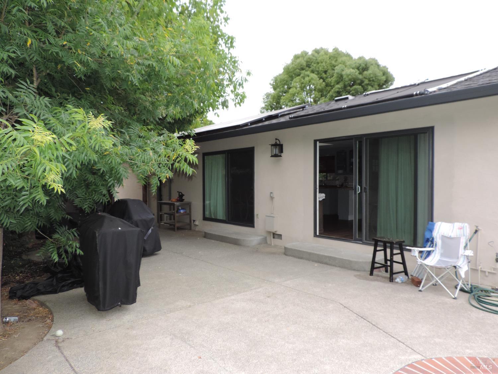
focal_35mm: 24
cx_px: 249
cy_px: 187
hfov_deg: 71.6
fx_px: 345
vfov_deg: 56.8
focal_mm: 4.3
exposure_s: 1/400
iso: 220
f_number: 3
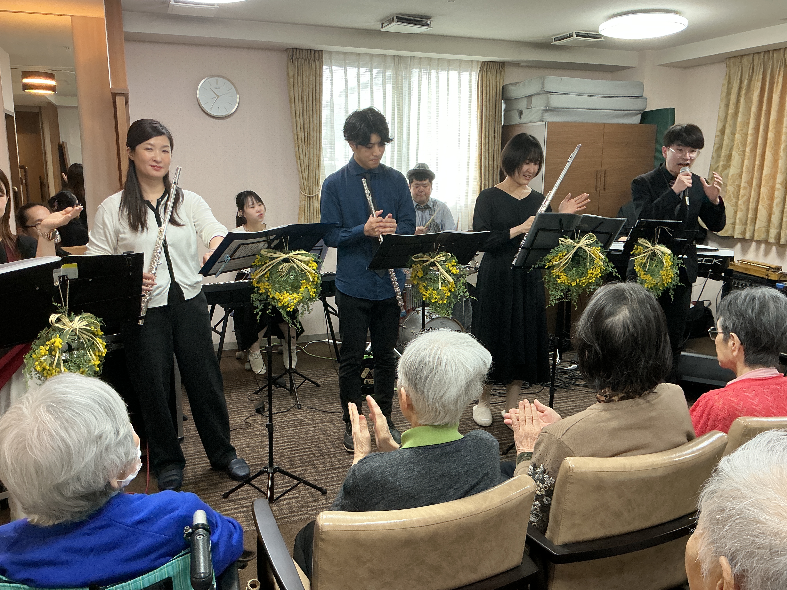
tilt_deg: -10.7
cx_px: 394
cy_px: 295
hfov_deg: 61.7
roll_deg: -0.1
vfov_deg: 48.2
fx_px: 659
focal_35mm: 29
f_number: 1.8
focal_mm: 3
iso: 125
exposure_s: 1/60
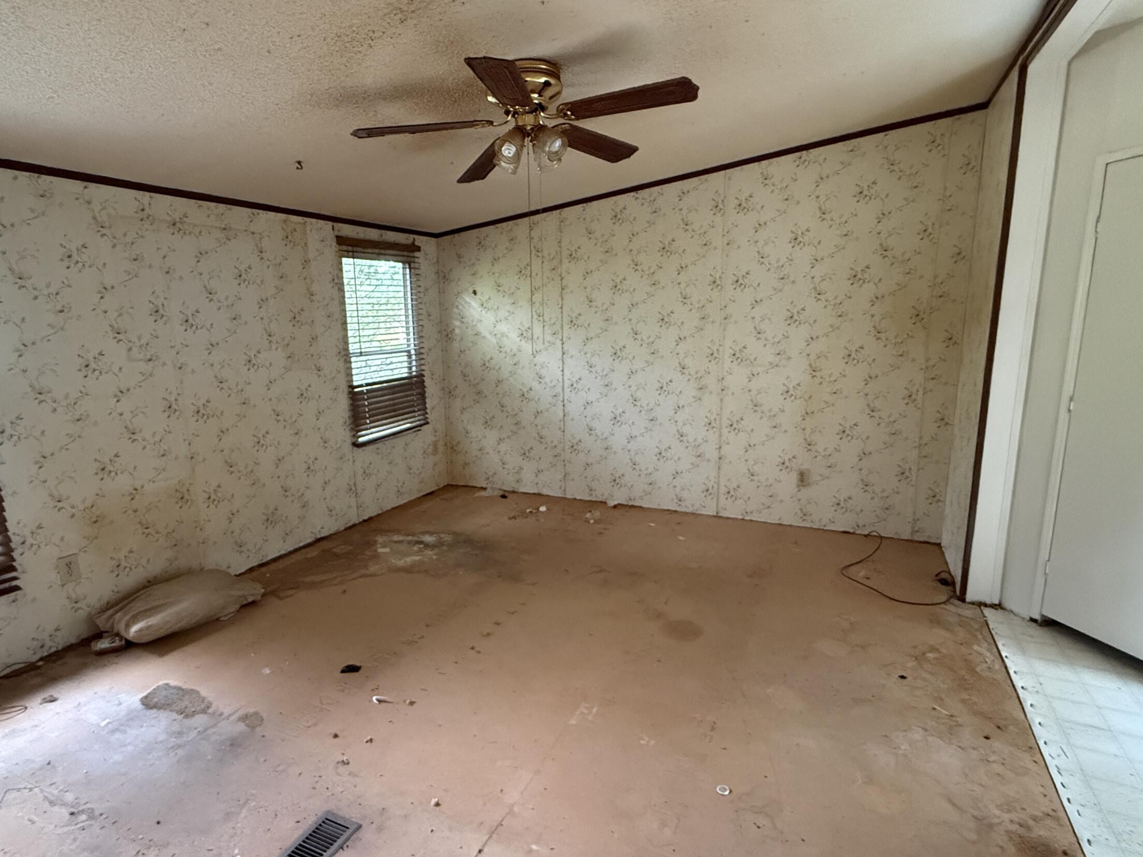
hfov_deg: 84.6
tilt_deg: -9.2
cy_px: 434
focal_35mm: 19
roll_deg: +1.0
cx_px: 553
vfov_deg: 68.7
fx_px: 627
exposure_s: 1/60
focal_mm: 2.22
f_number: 2.2
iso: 1000
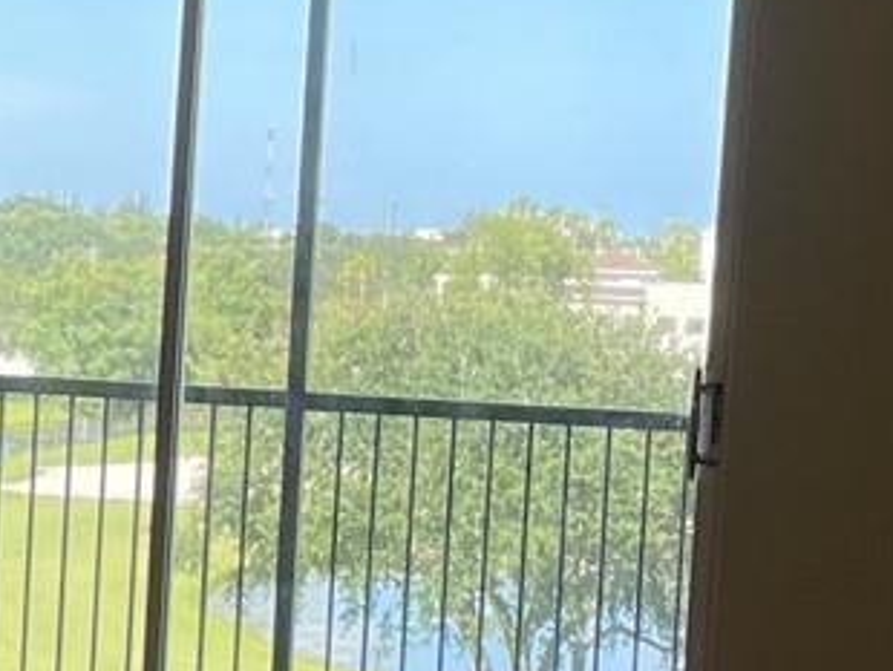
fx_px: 3460
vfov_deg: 11.0
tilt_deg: -4.1
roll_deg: -2.4
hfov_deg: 13.9
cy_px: 536
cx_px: -423
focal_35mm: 134
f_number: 1.6
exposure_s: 1/633
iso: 32
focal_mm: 4.2
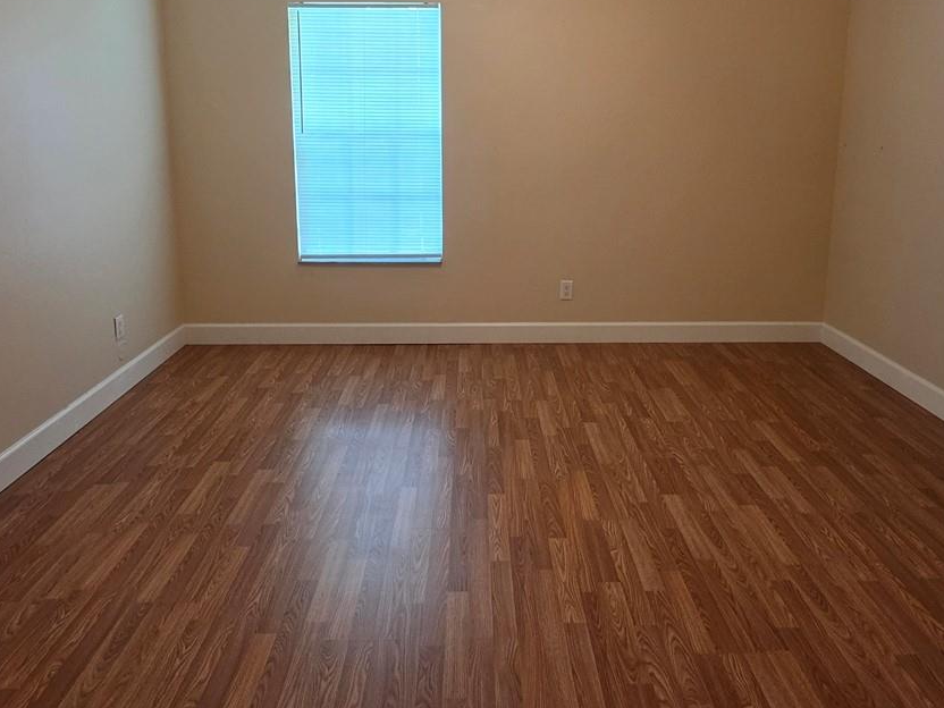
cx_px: 502
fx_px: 682
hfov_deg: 69.3
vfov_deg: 54.0
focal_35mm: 25
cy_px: 246
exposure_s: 1/60
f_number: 1.9
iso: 320
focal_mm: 2.2
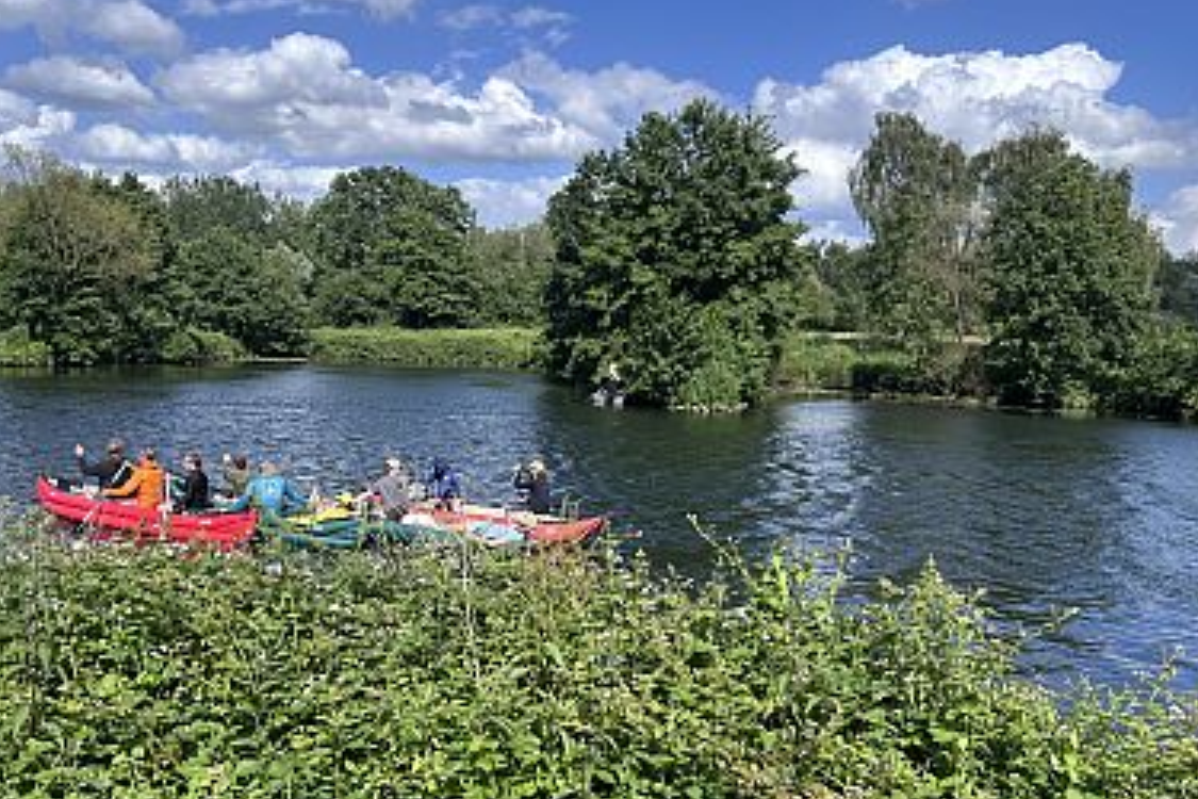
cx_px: 581
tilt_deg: -4.6
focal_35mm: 32
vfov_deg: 41.1
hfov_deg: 58.7
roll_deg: -1.9
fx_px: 1065
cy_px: 414
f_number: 1.5
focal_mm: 5.7
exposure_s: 1/3165
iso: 50
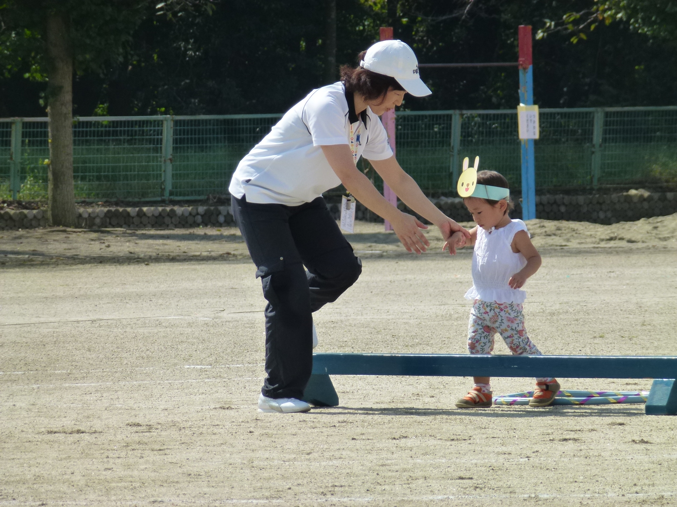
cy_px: 254
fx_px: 7510
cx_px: 338
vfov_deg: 3.9
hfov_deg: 5.2
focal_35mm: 384
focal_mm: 68.8
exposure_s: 1/500
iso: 160
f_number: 5.9
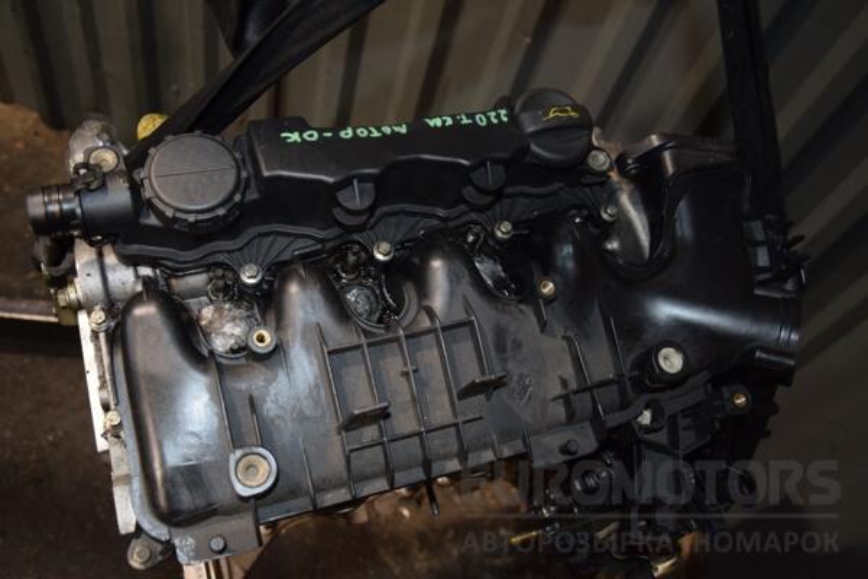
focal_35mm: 32
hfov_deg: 59.5
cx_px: 434
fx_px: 759
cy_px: 290
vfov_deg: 41.7
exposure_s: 1/60
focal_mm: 21
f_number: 5
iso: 800
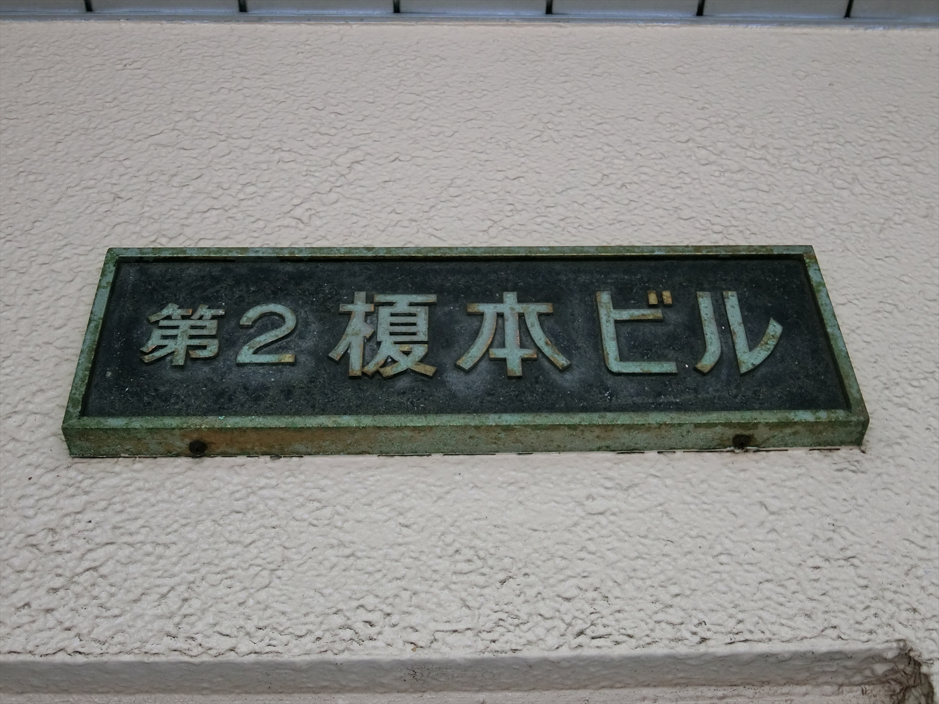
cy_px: 352
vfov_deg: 30.3
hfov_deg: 39.7
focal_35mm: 48
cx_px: 470
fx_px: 1302
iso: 400
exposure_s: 1/125
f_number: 4.2
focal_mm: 10.2
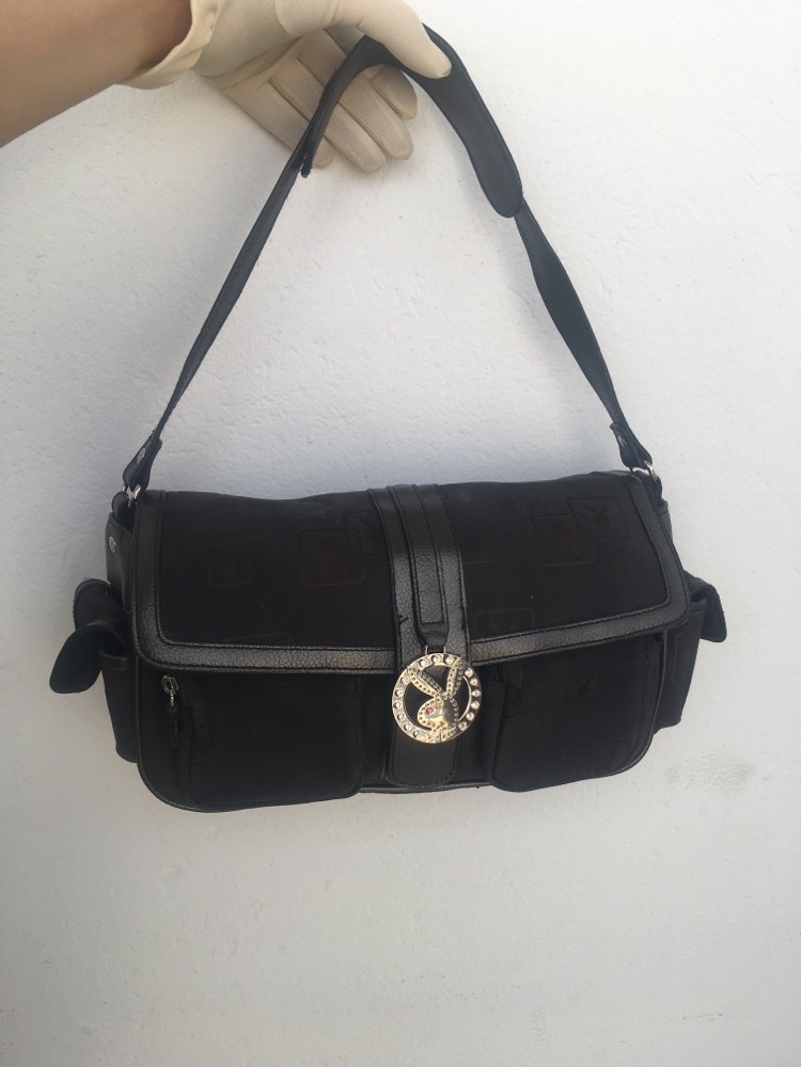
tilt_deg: -16.9
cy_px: 534
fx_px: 895
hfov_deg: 48.2
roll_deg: +2.3
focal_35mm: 29
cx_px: 400
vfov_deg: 61.7
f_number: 2.2
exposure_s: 1/530
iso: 25
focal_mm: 4.15
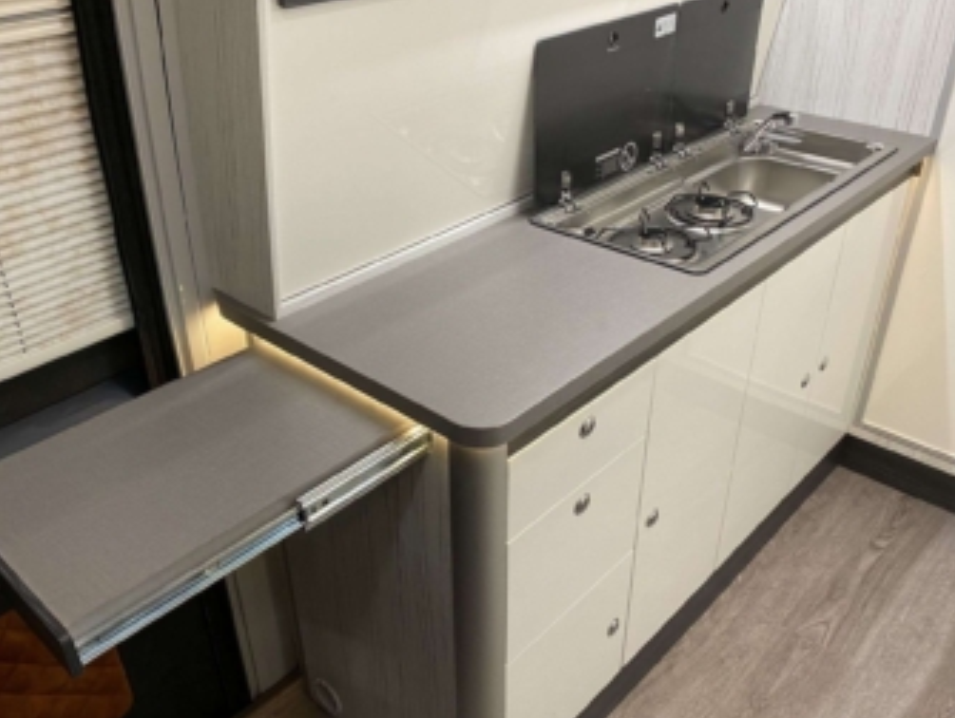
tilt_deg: -28.0
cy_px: 368
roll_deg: +1.2
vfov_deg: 45.5
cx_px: 459
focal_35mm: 31
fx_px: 856
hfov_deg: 58.3
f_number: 1.8
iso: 100
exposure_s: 1/50
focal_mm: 4.25
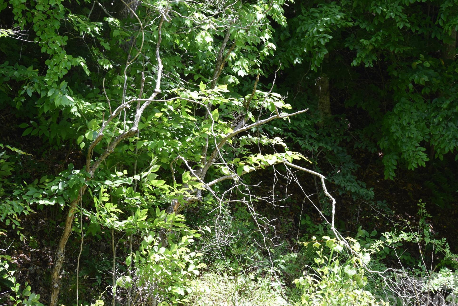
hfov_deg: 23.2
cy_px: 157
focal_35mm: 88
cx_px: 229
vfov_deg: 15.6
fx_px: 1114
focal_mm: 55
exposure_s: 1/200
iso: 400
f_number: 7.1
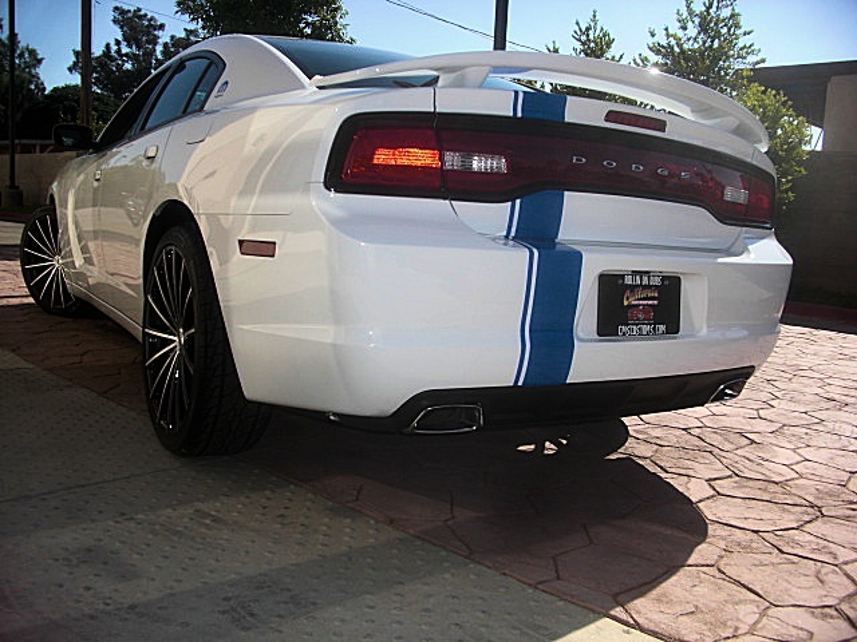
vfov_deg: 39.7
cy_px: 321
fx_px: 891
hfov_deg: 51.4
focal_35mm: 36
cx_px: 428
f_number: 2.8
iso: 50
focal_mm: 6.3
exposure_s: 1/1000
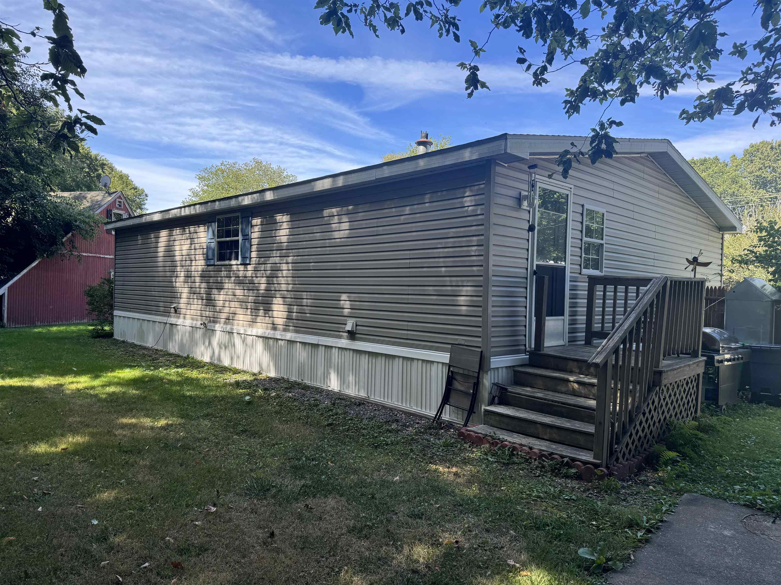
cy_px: 292
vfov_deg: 56.8
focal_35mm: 24
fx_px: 541
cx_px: 390
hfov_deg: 71.6
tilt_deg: -1.2
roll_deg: -1.6
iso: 80
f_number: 1.78
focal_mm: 6.76
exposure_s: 1/900
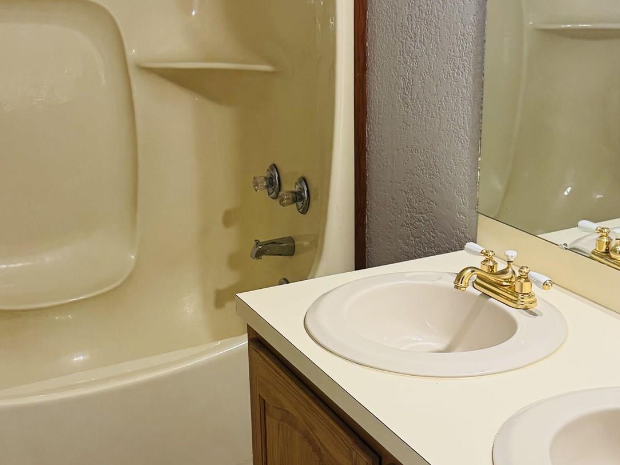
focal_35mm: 51
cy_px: 279
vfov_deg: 28.5
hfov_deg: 37.5
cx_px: 315
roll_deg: +0.7
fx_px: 913
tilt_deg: -21.4
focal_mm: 6.76
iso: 320
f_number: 1.78
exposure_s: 1/60
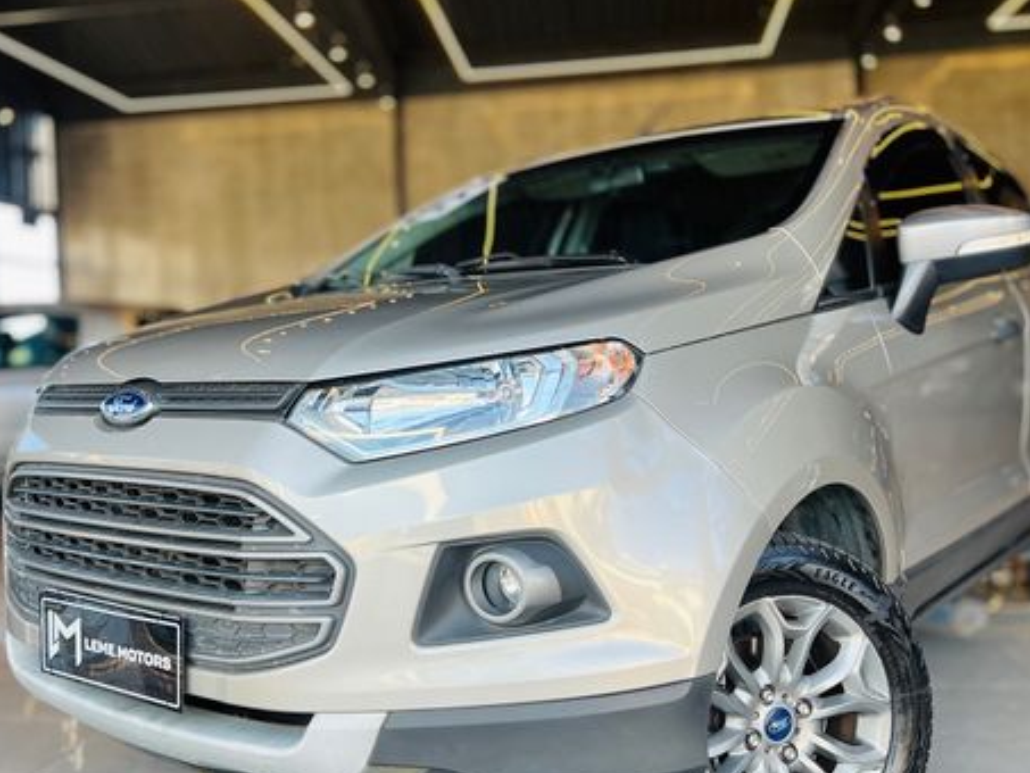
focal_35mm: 27
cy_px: 389
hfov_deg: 65.3
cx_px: 514
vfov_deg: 51.4
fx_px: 804
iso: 40
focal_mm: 5.7
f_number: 1.5
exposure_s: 1/202
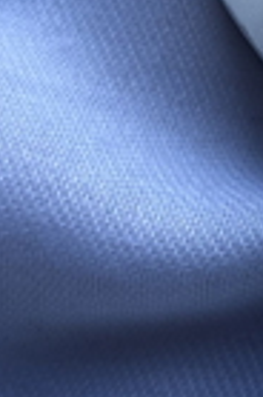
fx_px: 1145
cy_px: 59
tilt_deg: -80.5
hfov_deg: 12.4
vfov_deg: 19.4
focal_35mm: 104
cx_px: 409
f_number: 1.6
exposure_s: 1/132
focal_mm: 5.96
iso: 32
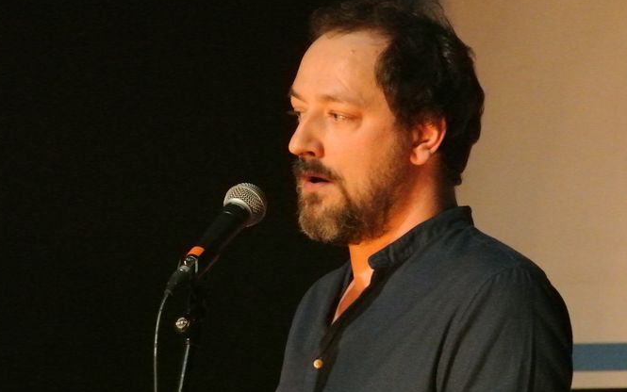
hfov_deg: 5.8
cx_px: 334
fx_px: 6239
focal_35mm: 365
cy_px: 158
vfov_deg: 3.6
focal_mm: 110
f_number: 8
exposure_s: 1/40
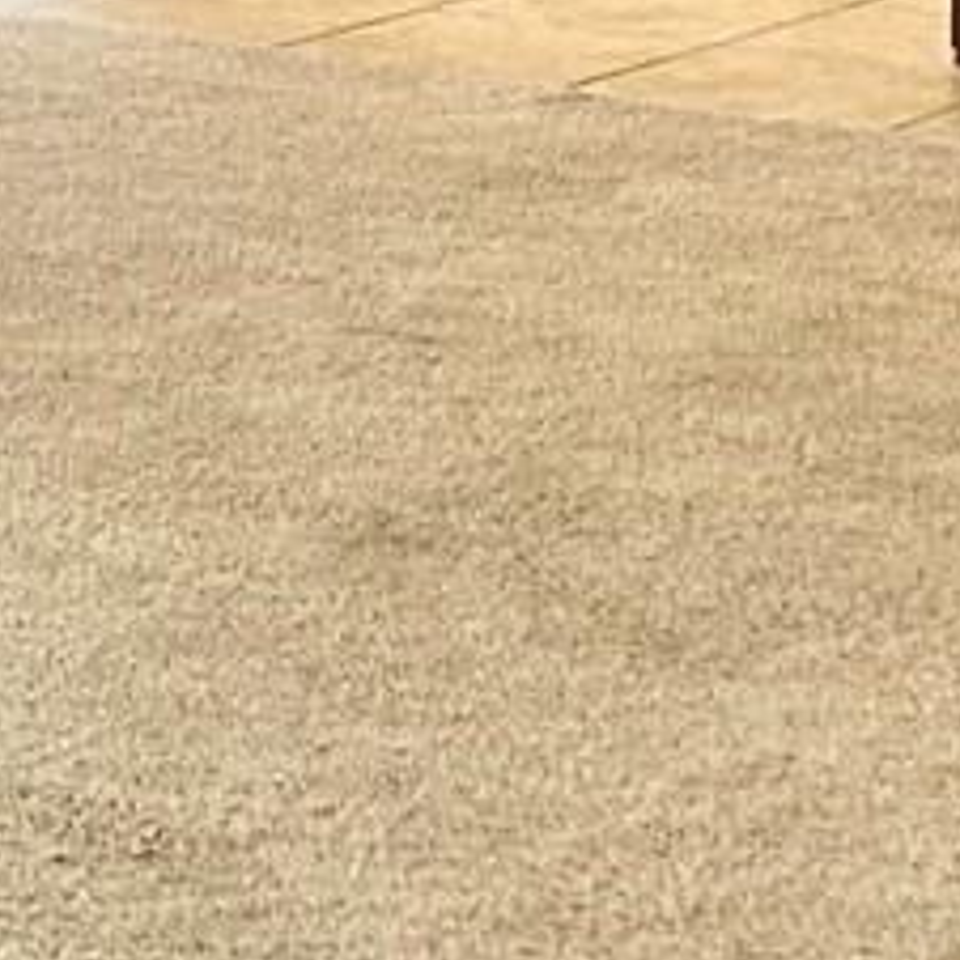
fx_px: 5114
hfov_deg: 10.3
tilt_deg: -2.1
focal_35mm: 163
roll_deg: +1.4
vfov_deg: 10.3
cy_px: -531
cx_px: -578
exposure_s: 1/120
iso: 100
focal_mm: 5.7
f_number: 1.5
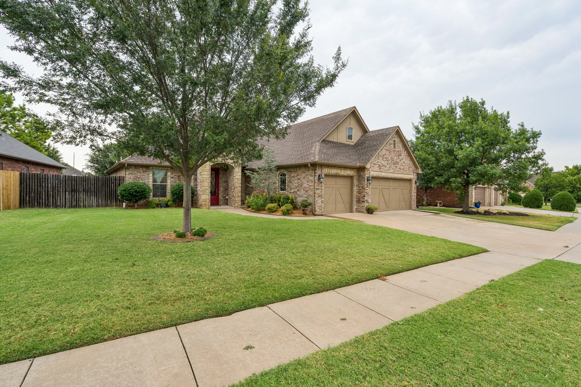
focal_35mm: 16
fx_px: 258
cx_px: 290
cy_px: 194
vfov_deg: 73.7
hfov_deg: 96.7
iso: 200
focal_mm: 16
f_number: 8
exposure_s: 1/60
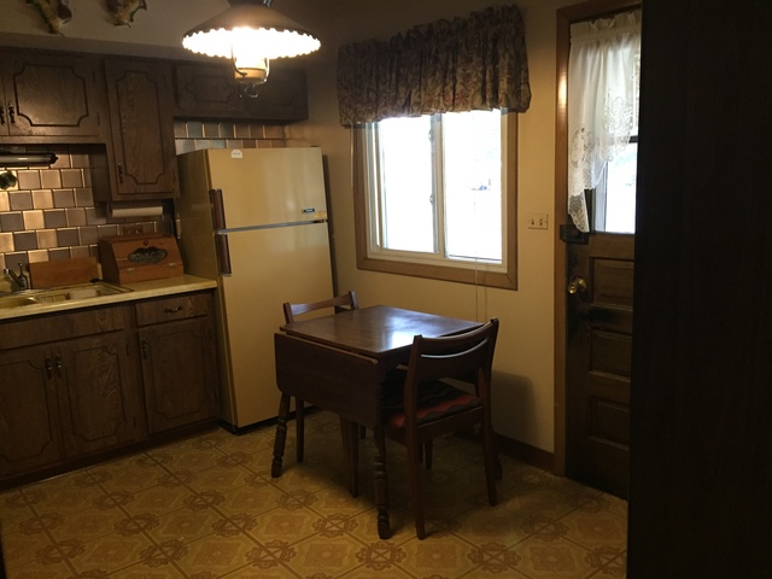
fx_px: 647
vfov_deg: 48.2
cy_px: 290
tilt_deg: -11.7
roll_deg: +1.2
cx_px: 386
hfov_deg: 61.7
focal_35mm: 29
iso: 250
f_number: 2.2
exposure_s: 1/30
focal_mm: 4.15
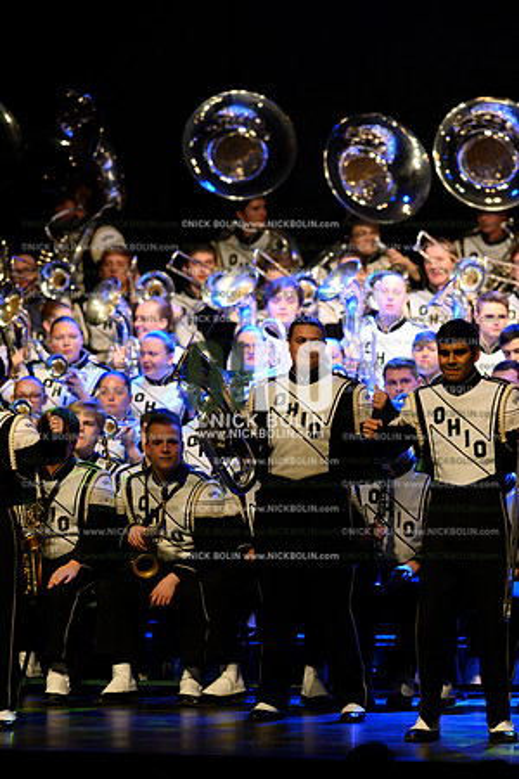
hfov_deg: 4.6
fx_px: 6487
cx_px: 260
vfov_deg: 6.9
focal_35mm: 300
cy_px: 390
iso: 6400
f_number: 4
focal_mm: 300
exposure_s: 1/500
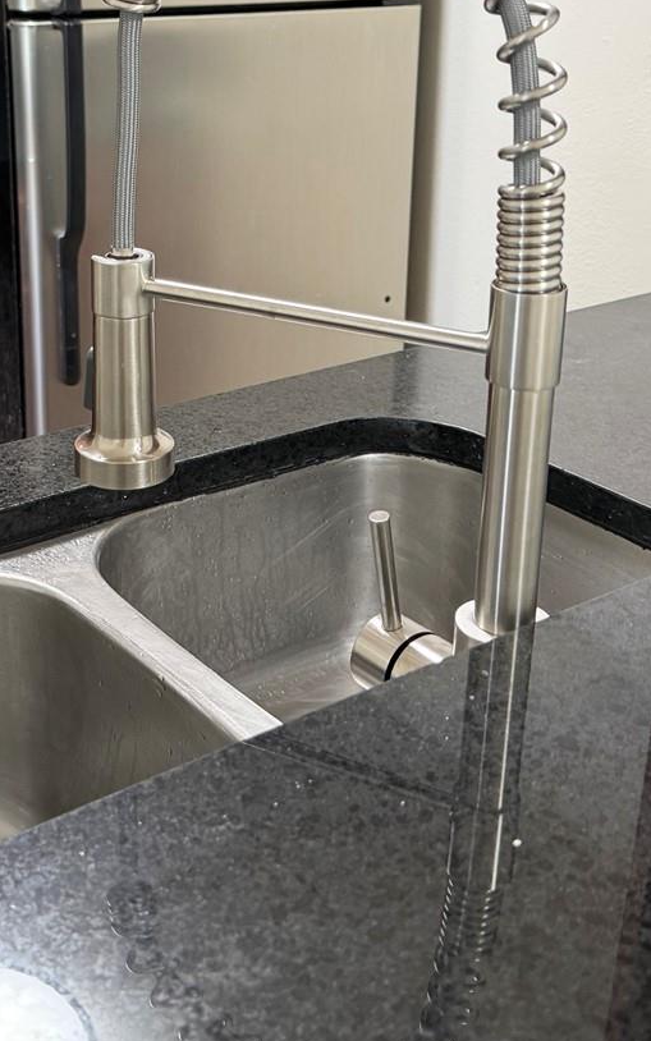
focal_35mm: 50
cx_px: 224
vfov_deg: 39.8
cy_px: 343
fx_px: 1419
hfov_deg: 25.7
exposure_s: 1/60
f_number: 1.78
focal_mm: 6.76
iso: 250
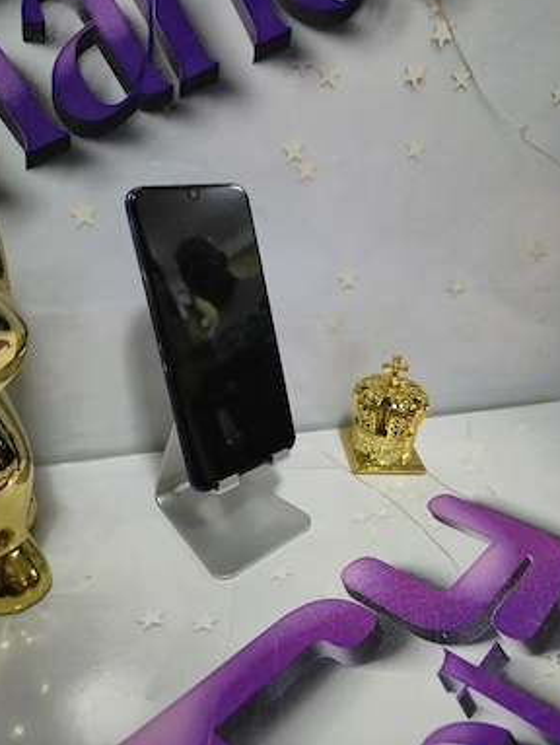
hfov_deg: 56.9
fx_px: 517
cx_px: 282
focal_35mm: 24
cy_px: 358
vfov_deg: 71.5
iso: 250
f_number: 1.8
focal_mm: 5.4
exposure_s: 1/50.3
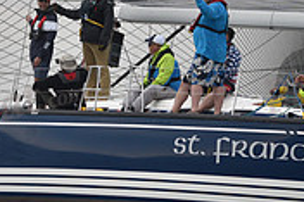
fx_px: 1949
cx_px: 176
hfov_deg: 8.9
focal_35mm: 231
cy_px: 4
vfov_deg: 5.9
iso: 400
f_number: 4
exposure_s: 1/640
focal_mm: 70
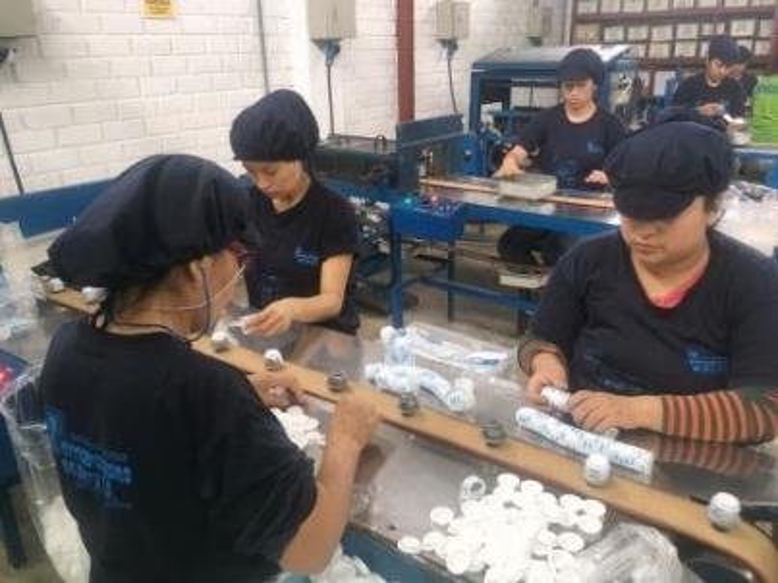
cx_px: 389
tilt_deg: -20.6
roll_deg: +2.9
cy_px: 292
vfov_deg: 48.2
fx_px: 652
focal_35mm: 29
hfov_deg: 61.7
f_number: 2.2
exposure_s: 1/30
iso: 64
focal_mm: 4.15
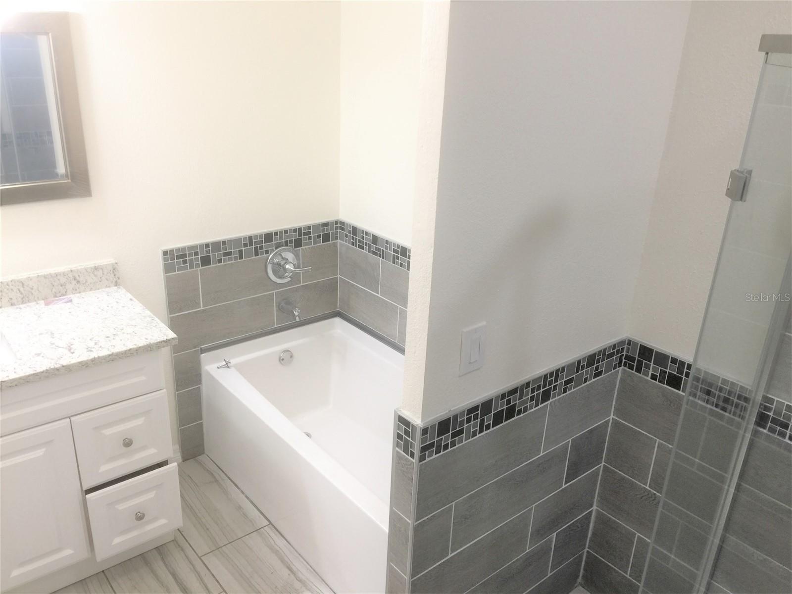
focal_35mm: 29
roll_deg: -3.1
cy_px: 297
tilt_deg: -21.5
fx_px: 664
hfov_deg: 61.7
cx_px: 396
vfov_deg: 48.2
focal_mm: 4.15
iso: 32
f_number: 2.2
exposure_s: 1/40
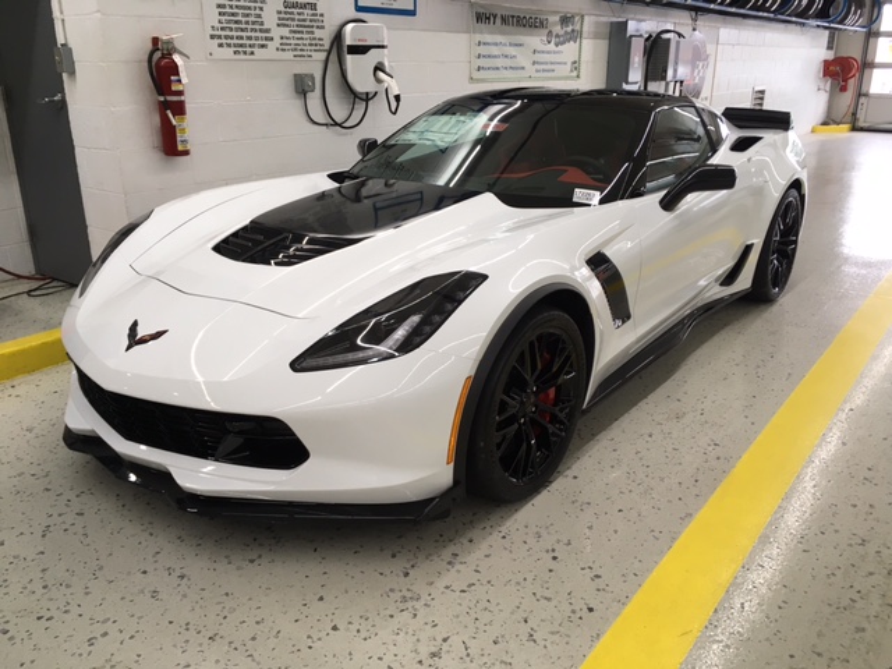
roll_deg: -0.8
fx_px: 747
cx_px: 446
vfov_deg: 48.2
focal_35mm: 29
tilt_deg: -19.2
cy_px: 334
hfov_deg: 61.7
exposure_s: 1/40
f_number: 2.2
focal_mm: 4.15
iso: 32
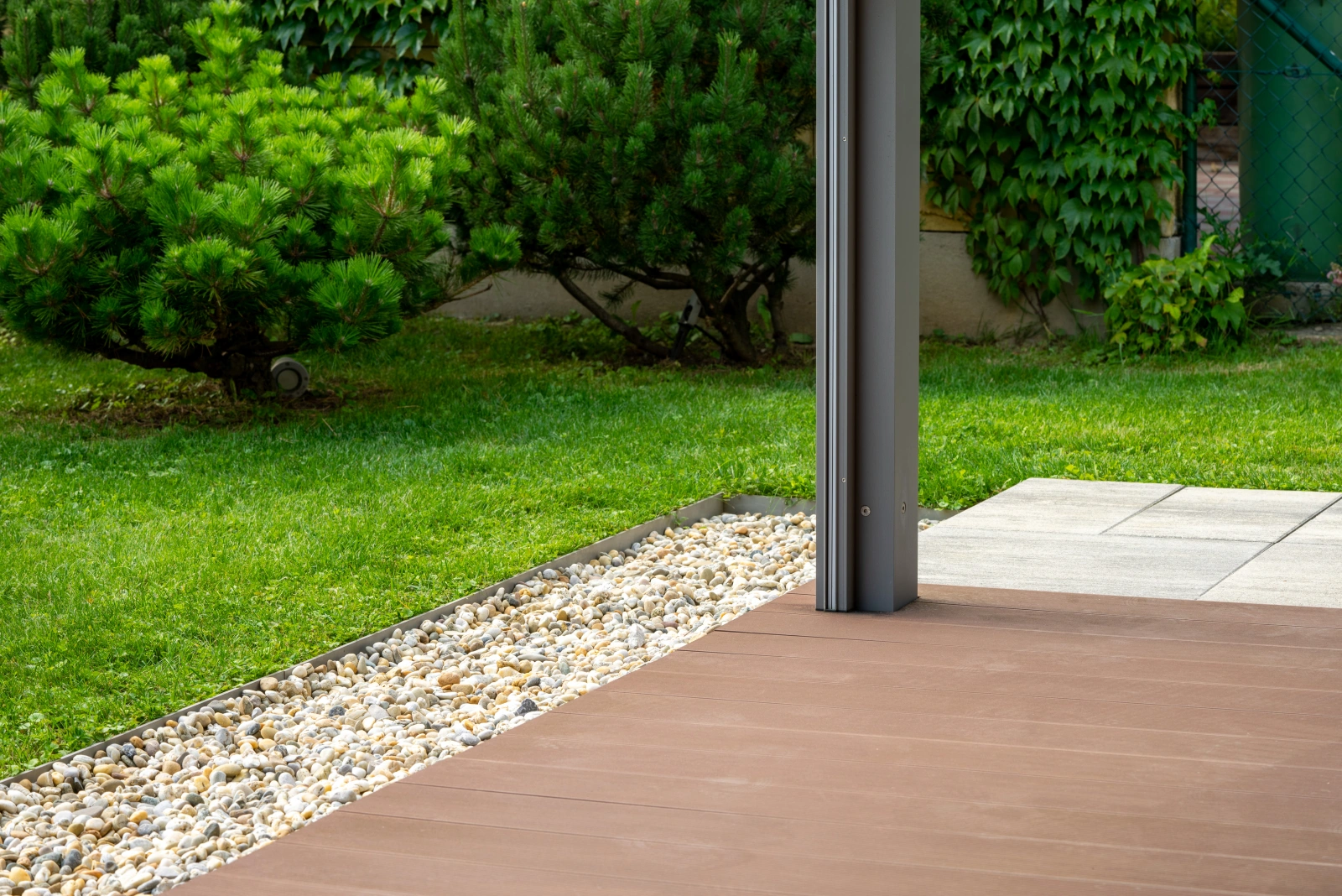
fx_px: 3356
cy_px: 448
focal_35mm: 90
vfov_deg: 15.2
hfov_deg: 22.6
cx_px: 671
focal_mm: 90
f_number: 9
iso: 100
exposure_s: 1/100
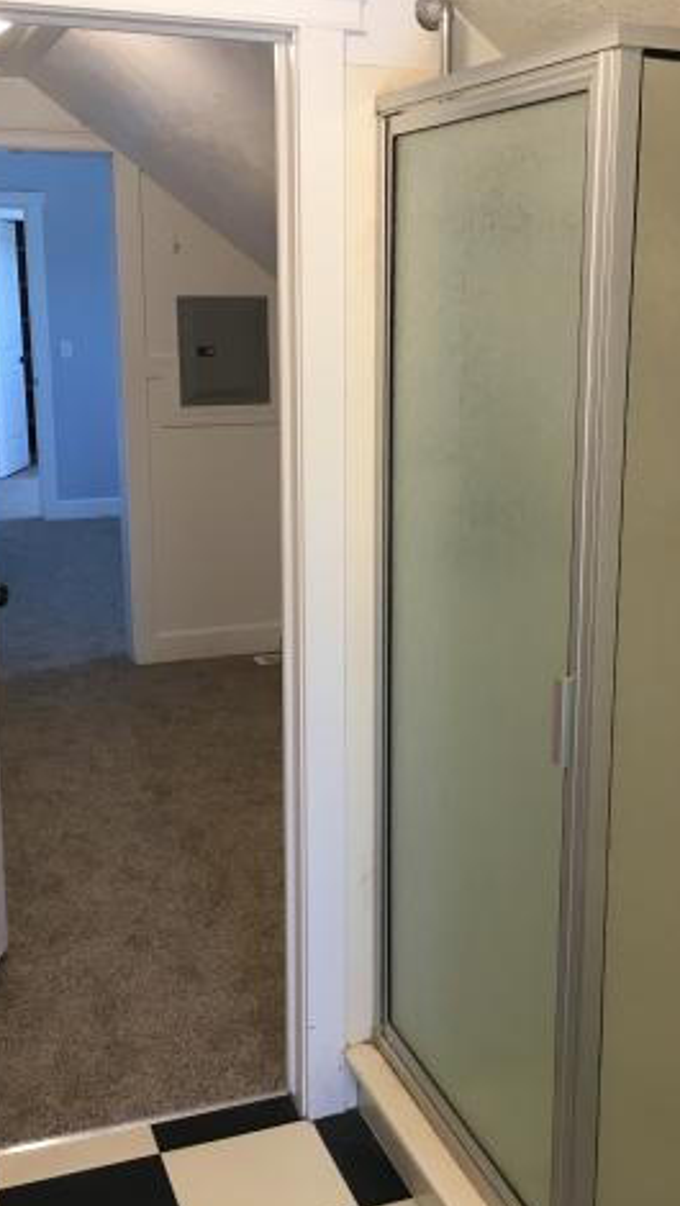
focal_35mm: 43
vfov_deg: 47.3
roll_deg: -1.1
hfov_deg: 27.7
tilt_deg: -12.4
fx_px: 1376
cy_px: 603
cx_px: 418
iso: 64
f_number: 2.2
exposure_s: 1/30
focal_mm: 4.15
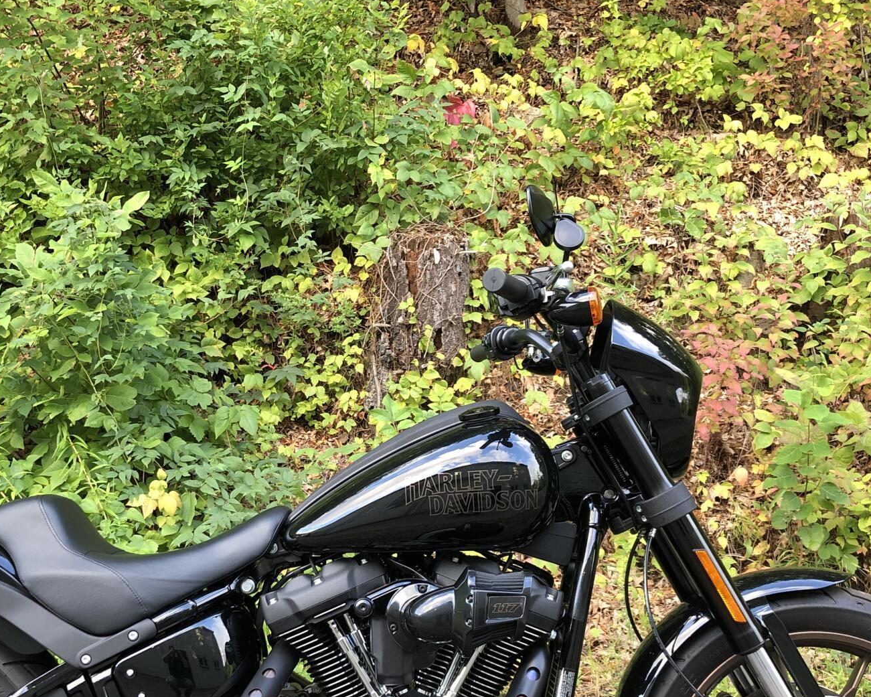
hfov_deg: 43.6
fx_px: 1083
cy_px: 479
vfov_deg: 35.2
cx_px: 352
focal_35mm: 42
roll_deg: +2.5
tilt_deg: -5.7
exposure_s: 1/30
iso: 25
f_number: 1.8
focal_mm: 4
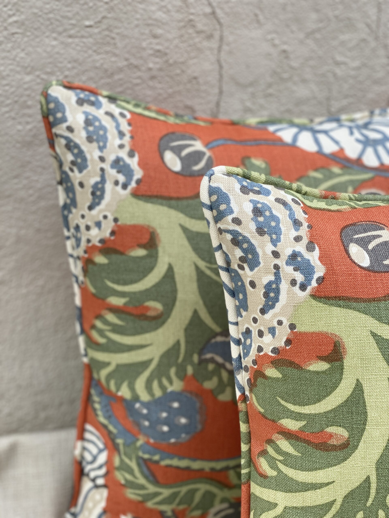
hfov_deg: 28.0
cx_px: 194
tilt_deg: -25.3
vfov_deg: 36.8
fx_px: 779
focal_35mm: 52
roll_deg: -4.0
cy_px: 259
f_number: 2
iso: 50
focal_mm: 6
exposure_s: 1/122
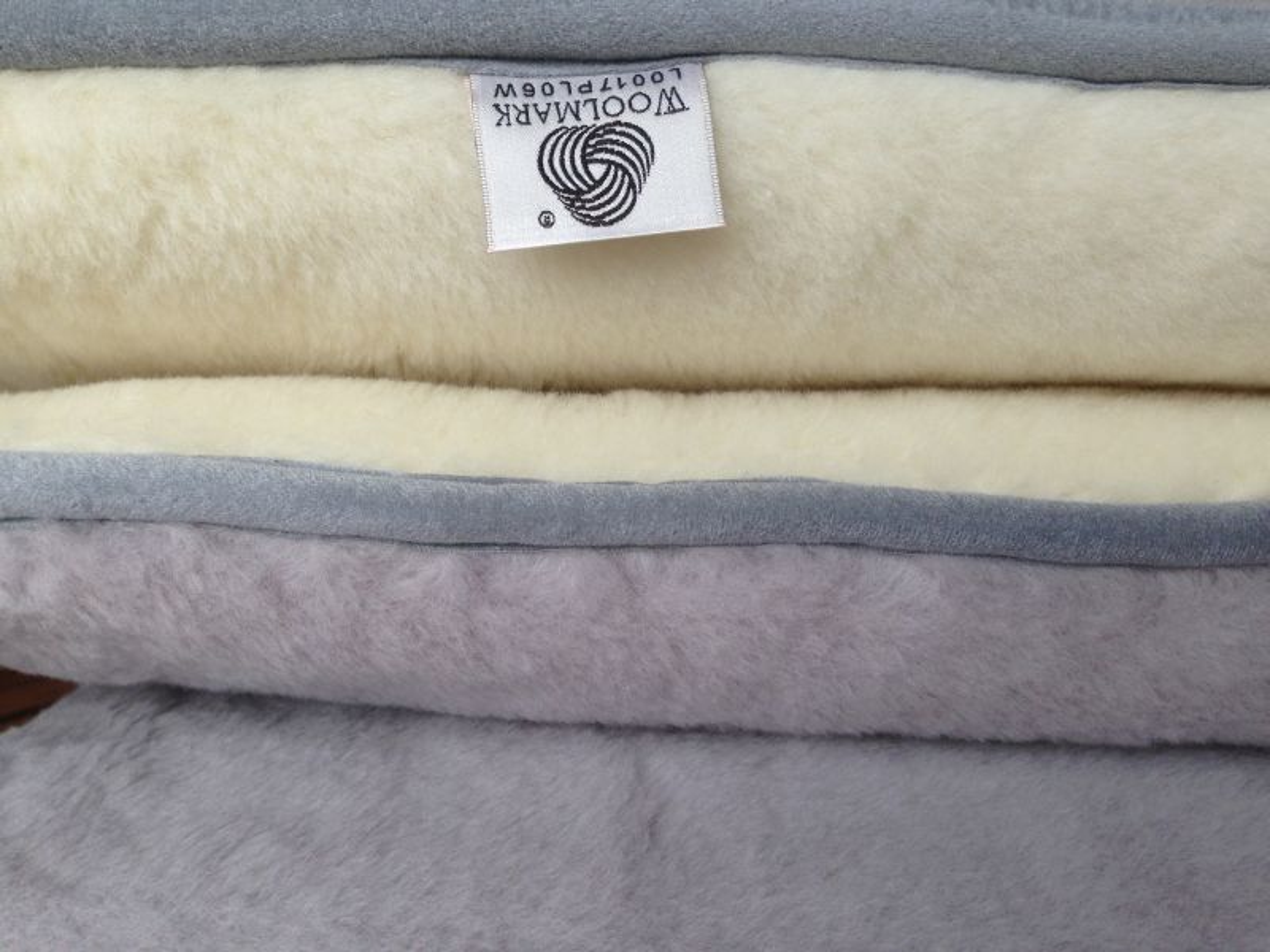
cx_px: 635
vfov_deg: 42.9
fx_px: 1211
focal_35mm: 33
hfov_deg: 55.4
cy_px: 476
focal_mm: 4.12
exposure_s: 1/279
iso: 50
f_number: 2.4
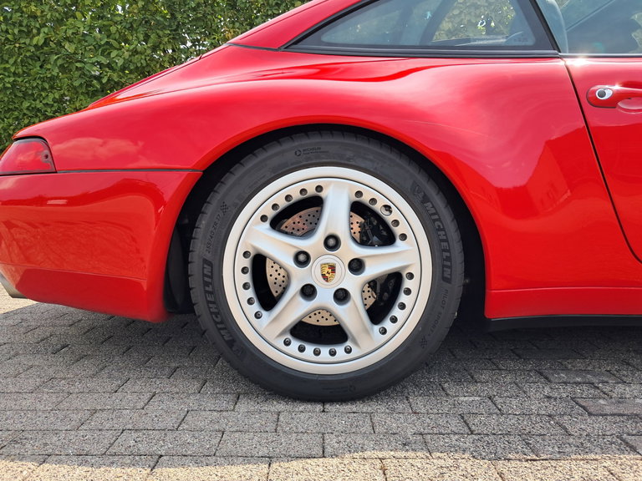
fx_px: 501
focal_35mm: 27
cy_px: 240
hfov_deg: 65.3
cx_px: 321
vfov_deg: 51.4
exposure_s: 1/277
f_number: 1.8
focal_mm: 4
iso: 50
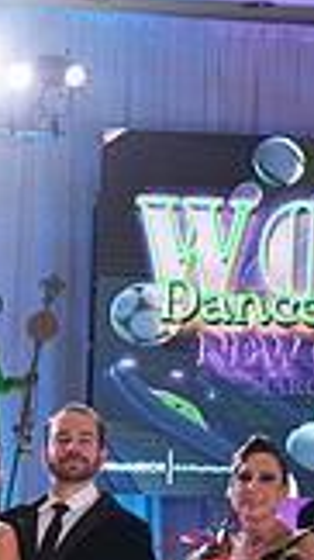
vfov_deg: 17.2
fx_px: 1778
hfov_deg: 9.0
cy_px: 634
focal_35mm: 120
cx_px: -452
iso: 2000
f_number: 4
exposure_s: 1/400
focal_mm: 32
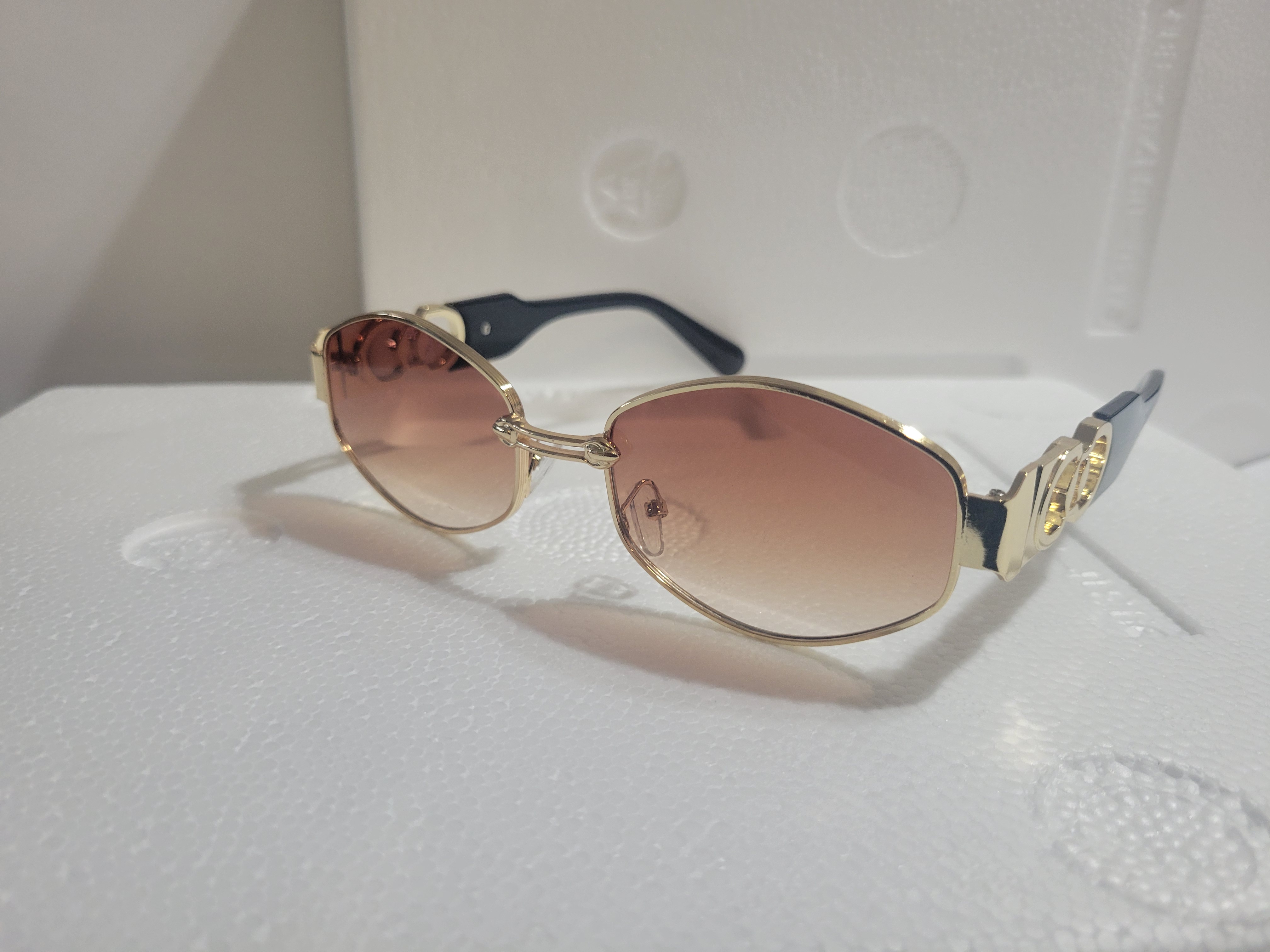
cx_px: 635
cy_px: 476
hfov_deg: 67.3
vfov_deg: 53.1
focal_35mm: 26
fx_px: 954
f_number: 1.8
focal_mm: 5.4
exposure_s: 1/60
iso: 250
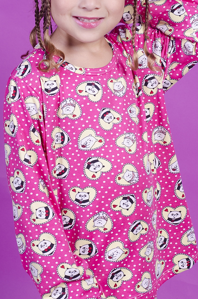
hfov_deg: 11.8
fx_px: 961
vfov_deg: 17.7
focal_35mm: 116
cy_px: 115
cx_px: 96
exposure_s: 1/125
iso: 100
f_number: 7.1
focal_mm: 50
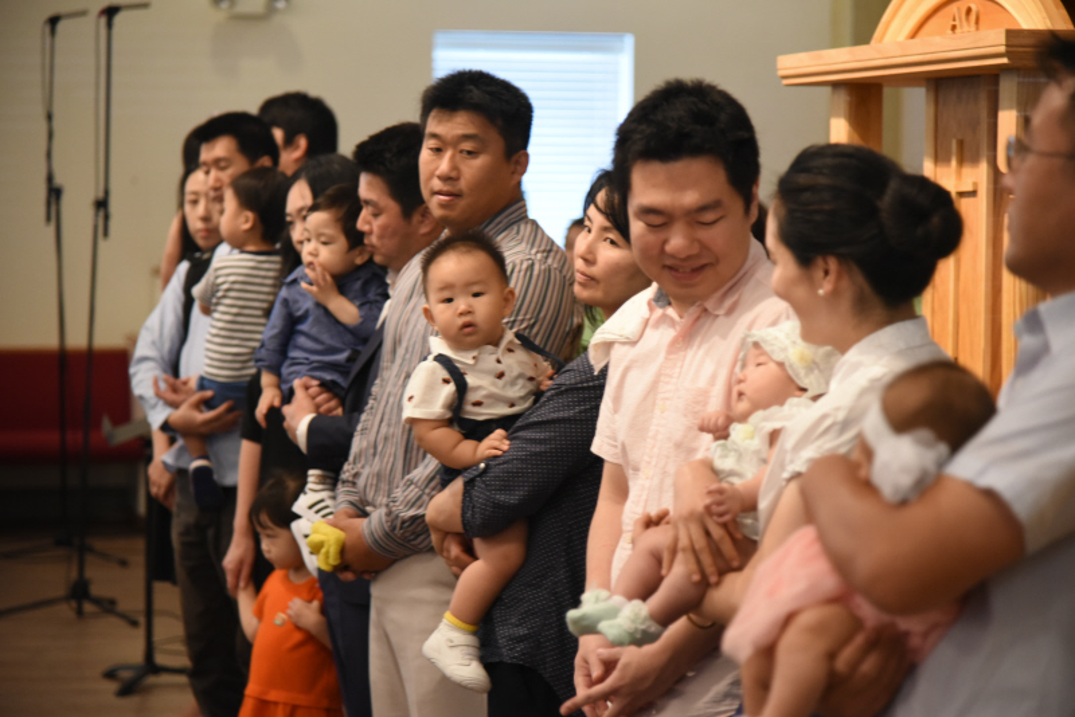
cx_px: 538
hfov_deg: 20.8
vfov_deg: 14.0
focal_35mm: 98
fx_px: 2927
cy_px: 358
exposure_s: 1/100
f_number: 4
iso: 3600
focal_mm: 98
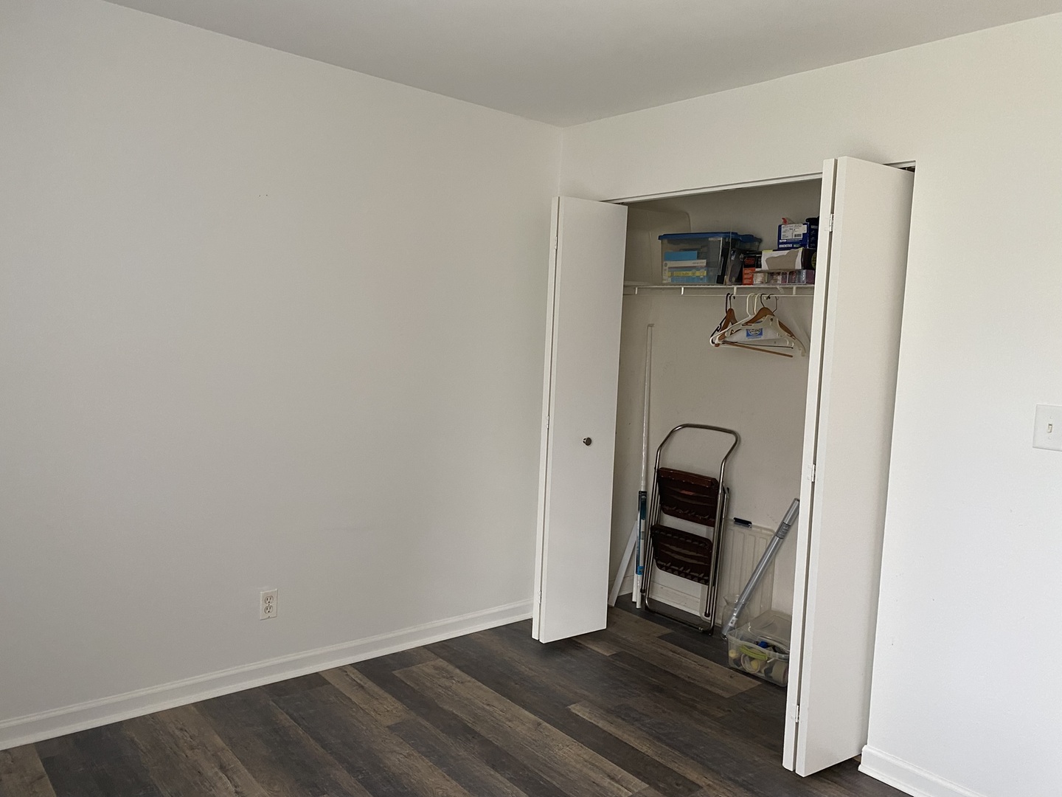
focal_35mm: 26
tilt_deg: -4.2
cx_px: 531
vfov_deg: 53.1
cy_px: 398
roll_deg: -2.6
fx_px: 798
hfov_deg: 67.3
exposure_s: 1/60
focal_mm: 4.25
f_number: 1.8
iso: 160
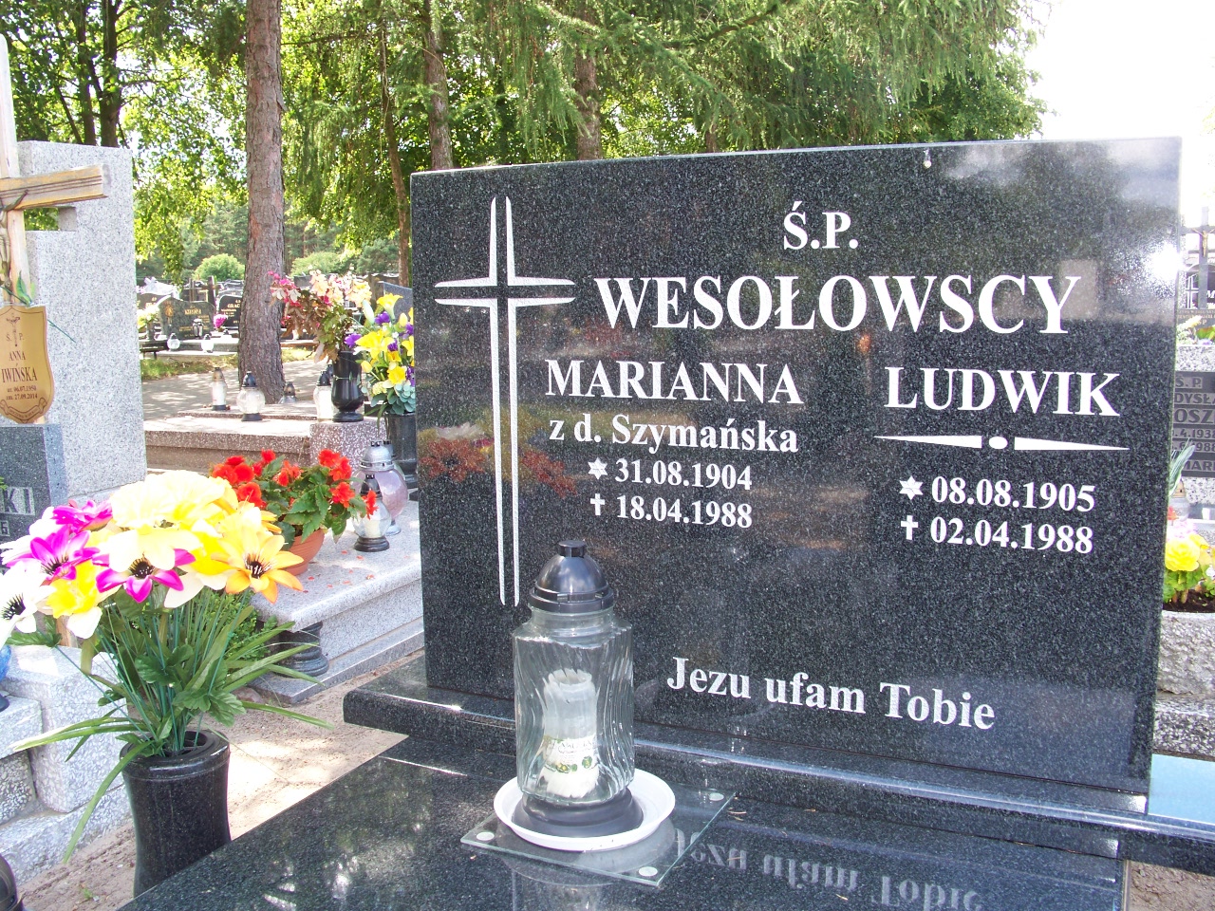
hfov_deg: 55.4
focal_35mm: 33
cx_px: 608
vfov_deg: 42.9
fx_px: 1158
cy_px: 456
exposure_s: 1/25
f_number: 5.6
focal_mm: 5.85
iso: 64
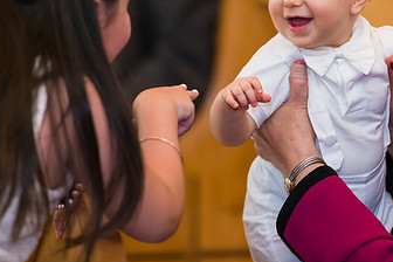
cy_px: 8
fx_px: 4279
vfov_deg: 3.5
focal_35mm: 392
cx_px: 301
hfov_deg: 5.3
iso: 1600
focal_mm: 200
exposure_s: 1/125
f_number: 3.2
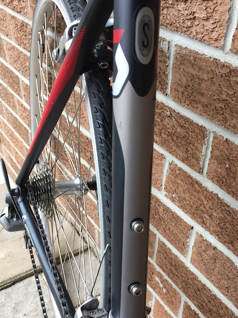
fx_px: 348
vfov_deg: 48.5
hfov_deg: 37.6
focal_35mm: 38
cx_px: 139
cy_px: 200
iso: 50
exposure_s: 1/120
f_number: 2.2
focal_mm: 4.15
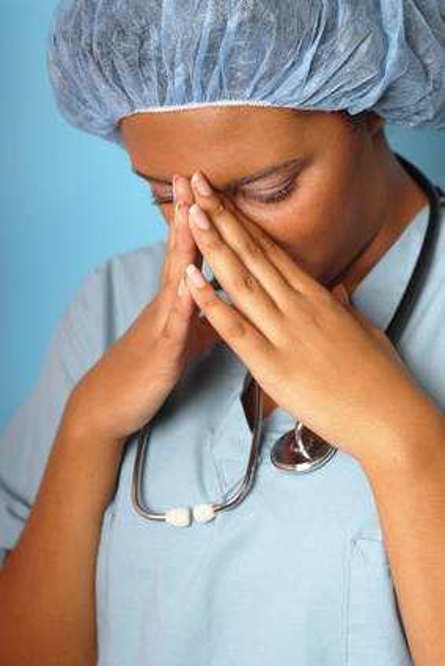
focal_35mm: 75
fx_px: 1387
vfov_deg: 27.0
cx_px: 222
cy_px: 333
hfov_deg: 18.2
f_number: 3.5
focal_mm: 50
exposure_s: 1/250
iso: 100
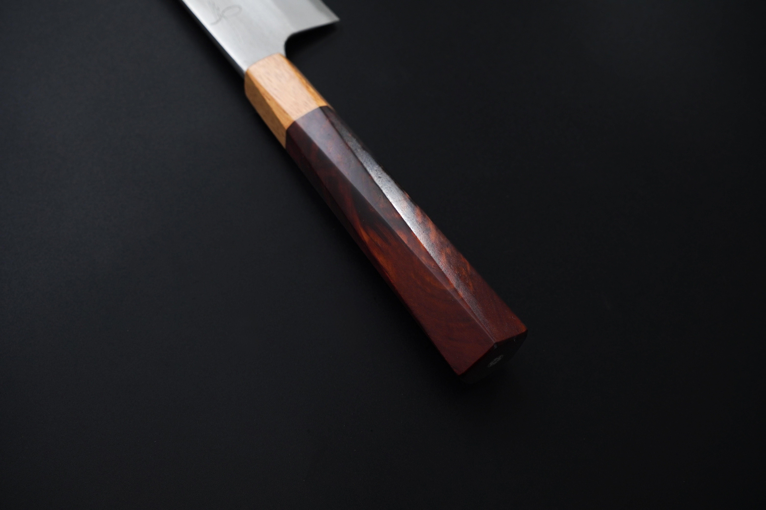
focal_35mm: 40
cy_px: 255
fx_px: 855
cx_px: 383
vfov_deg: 33.2
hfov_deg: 48.2
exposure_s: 1/160
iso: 320
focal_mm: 26.8
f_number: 5.6
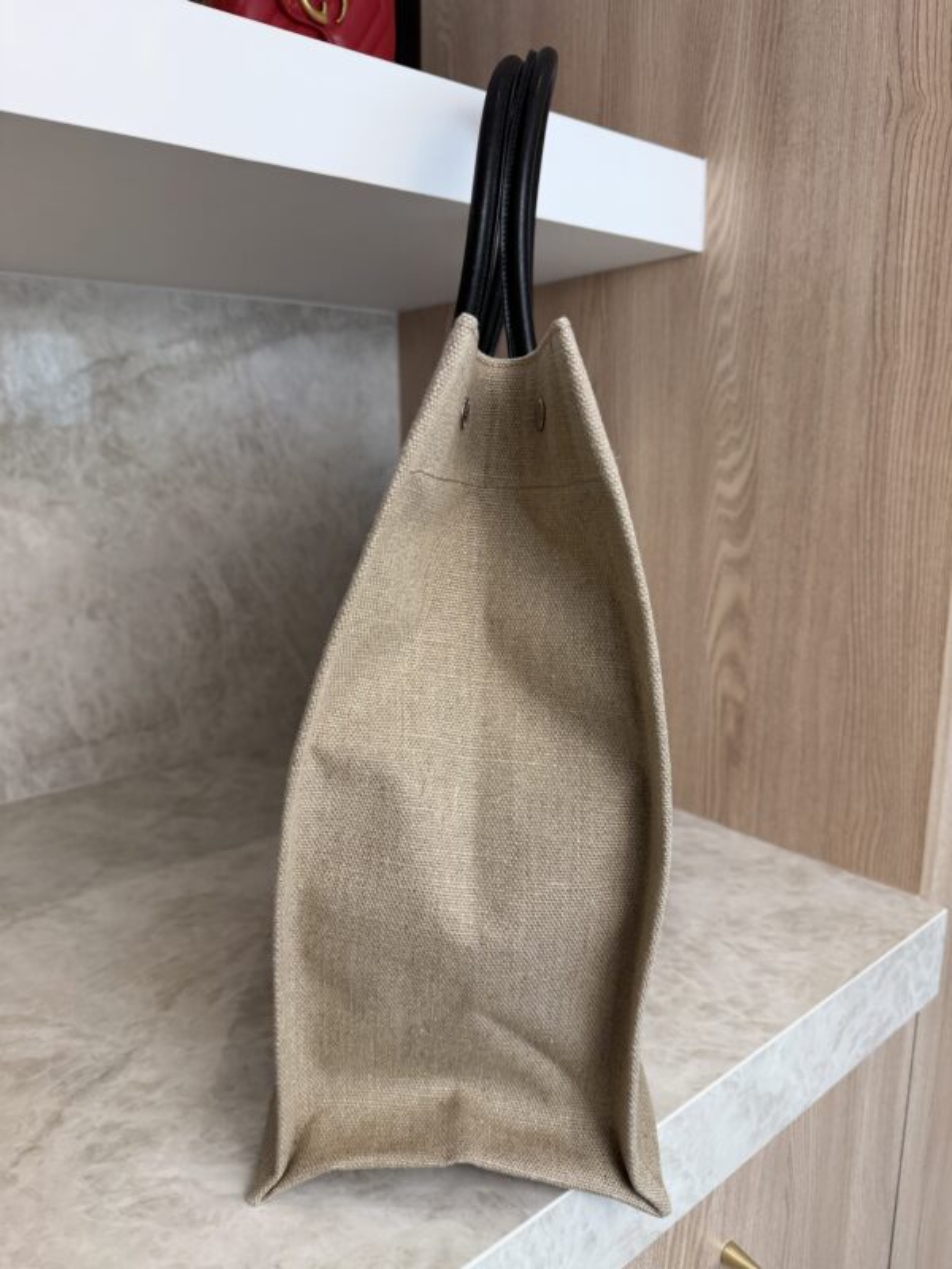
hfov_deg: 56.8
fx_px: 880
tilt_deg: -11.1
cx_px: 476
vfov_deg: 71.6
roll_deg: -0.8
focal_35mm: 24
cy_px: 634
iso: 64
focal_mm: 6.76
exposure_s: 1/120
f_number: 1.78
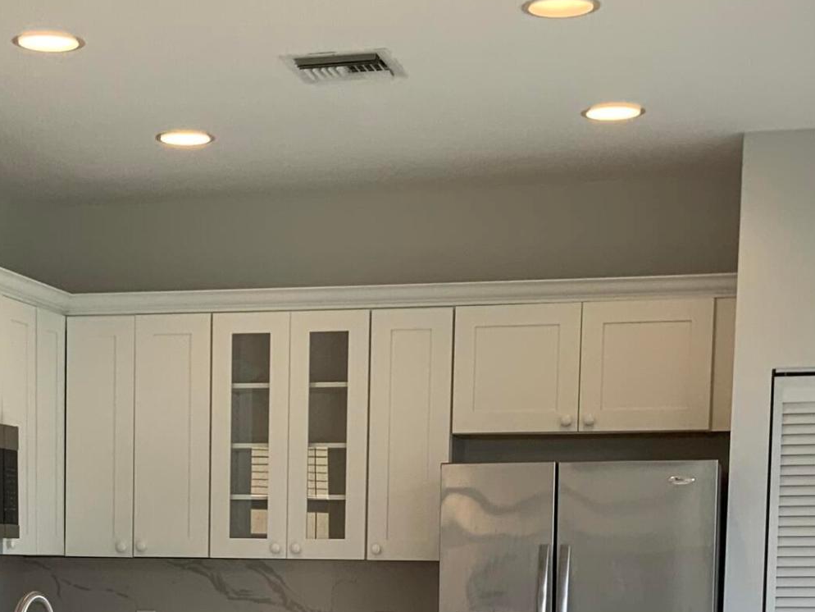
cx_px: 259
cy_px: 735
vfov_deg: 16.8
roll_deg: -1.1
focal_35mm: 84
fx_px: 1978
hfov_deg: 23.2
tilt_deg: -4.7
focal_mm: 3
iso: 32
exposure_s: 1/120
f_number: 1.8
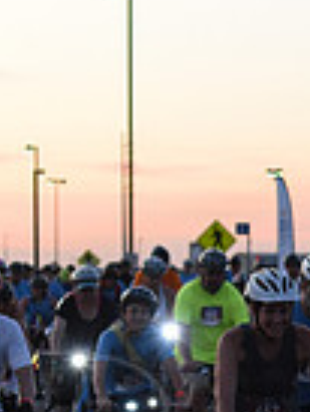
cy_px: 486
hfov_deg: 7.1
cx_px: 599
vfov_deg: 9.6
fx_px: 2420
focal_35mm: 203
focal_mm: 50
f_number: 2.8
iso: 2500
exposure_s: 1/400
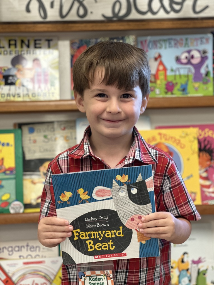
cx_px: 107
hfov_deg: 19.1
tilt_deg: -4.1
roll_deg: +1.7
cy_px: 142
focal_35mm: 77
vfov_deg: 25.3
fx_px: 635
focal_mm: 9
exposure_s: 1/40
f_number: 2.8
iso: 200
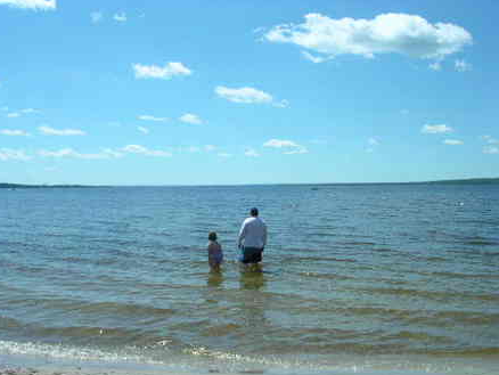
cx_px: 246
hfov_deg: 49.0
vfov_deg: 37.8
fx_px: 548
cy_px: 191
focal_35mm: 38
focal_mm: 5.6
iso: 100
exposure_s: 1/624
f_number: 4.5
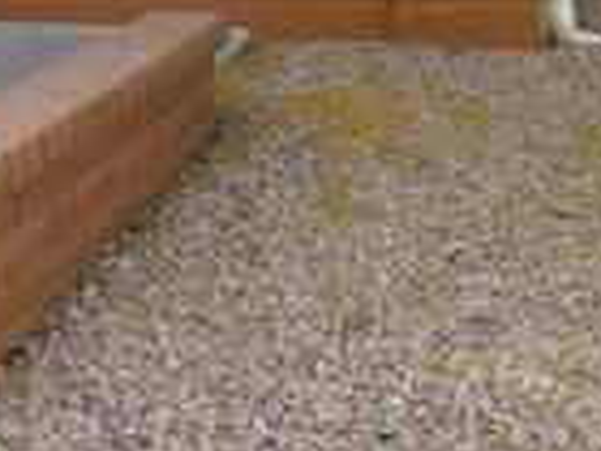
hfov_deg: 20.8
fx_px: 1545
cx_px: -86
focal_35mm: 89
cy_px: -170
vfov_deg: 15.6
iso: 100
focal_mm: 4.5
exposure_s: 1/400
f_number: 3.1
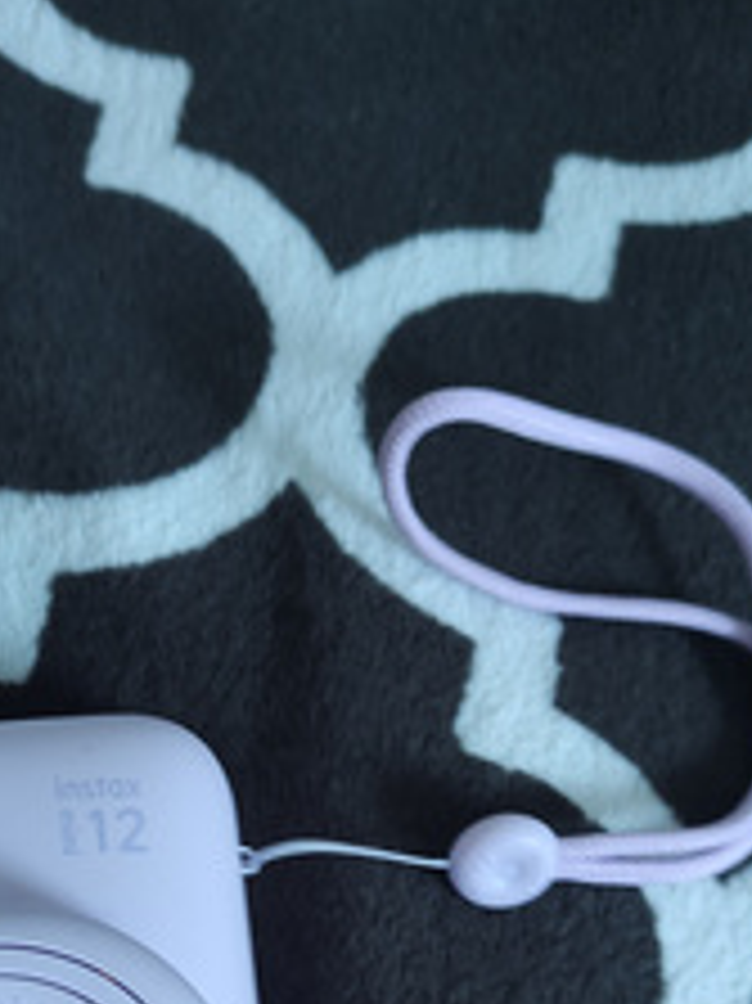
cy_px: 891
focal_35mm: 56
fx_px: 1624
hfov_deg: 25.5
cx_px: 115
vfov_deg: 32.7
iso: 754
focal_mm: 5.43
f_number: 1.89
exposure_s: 1/11760
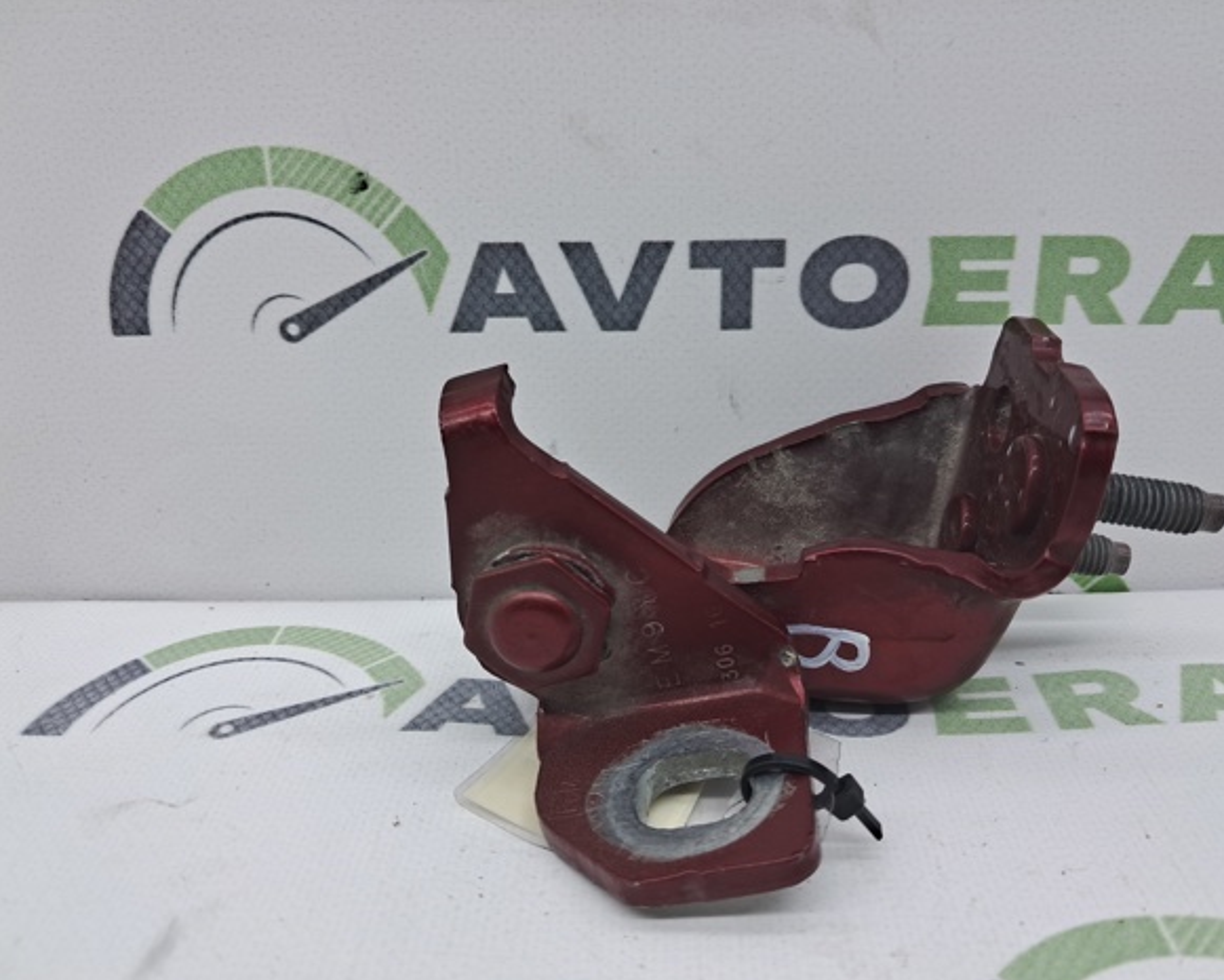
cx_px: 657
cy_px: 492
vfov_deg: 50.0
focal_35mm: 29
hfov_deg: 60.4
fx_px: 1051
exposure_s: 1/100
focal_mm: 4
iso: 50
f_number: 1.8
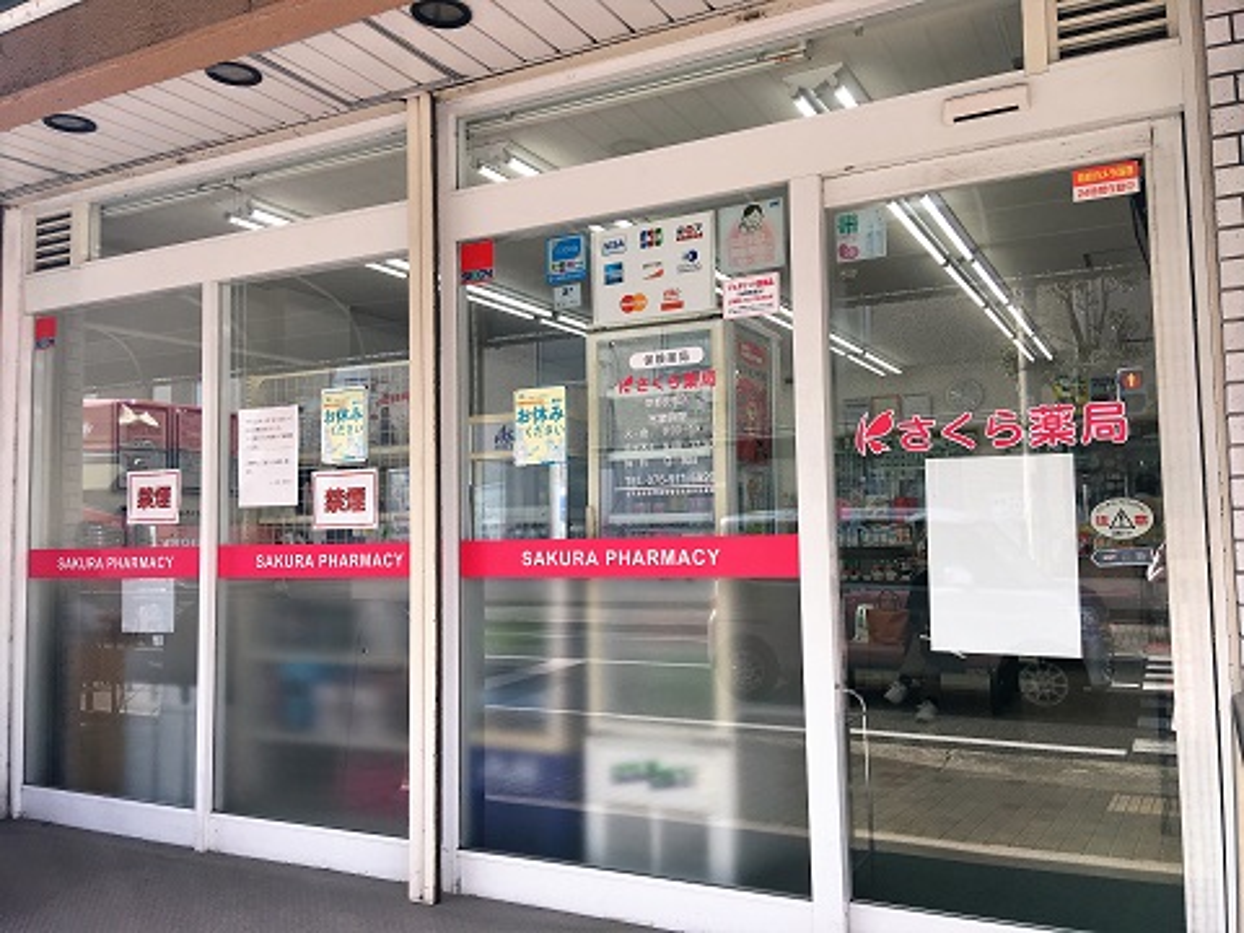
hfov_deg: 61.7
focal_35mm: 29
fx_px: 1042
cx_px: 622
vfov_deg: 48.2
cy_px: 466
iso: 25
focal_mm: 4.15
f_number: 2.2
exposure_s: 1/232
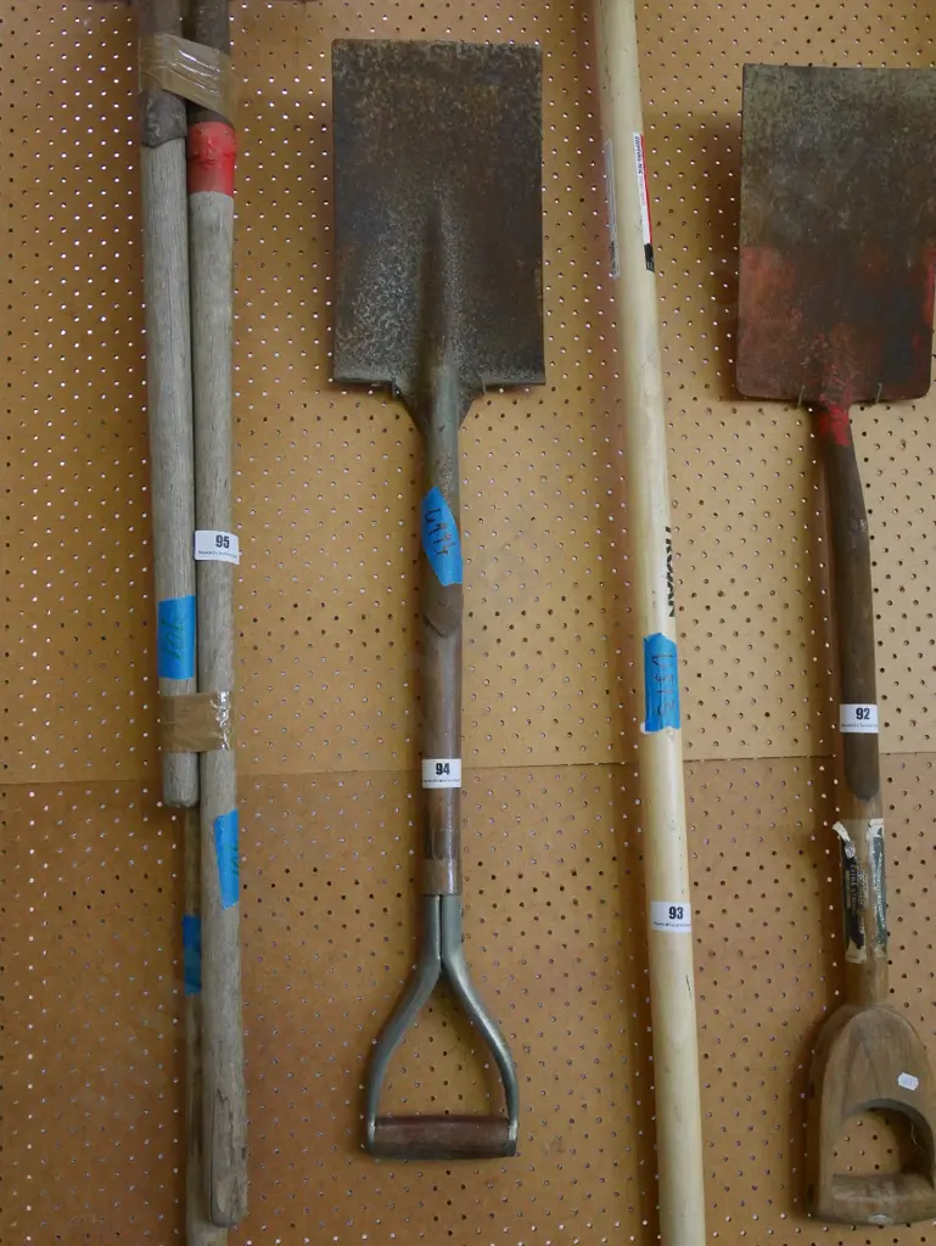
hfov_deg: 39.7
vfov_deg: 51.3
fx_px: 1297
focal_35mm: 36
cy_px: 623
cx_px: 468
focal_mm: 18
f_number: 4.2
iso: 3200
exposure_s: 1/10
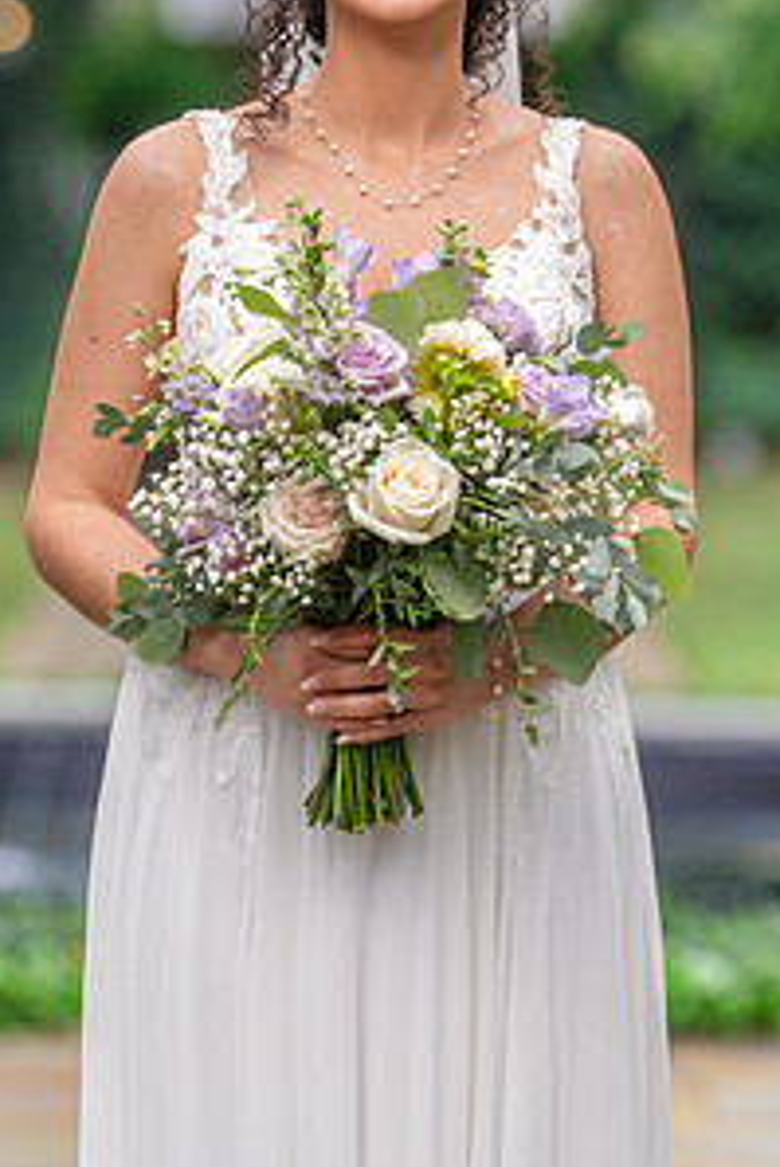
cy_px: 337
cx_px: 384
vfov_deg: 6.8
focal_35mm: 302
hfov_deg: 4.6
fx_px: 9803
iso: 200
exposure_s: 1/200
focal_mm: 200
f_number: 4
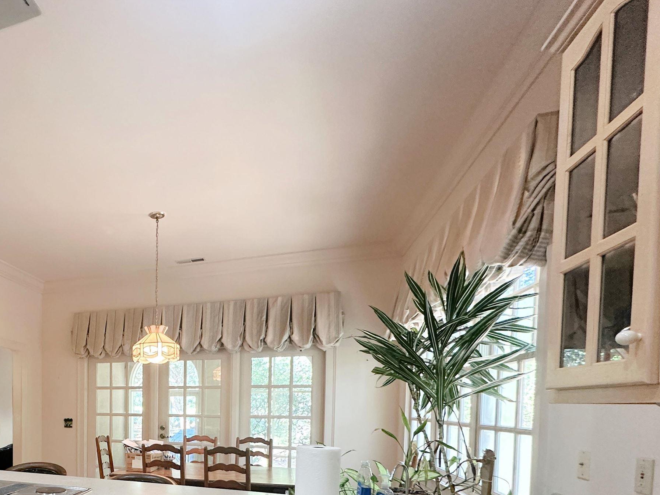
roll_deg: -0.5
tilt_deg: -1.8
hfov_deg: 62.9
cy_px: 422
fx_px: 458
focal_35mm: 24
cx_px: 97
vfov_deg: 51.7
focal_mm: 2.22
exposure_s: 1/60
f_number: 2.2
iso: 320
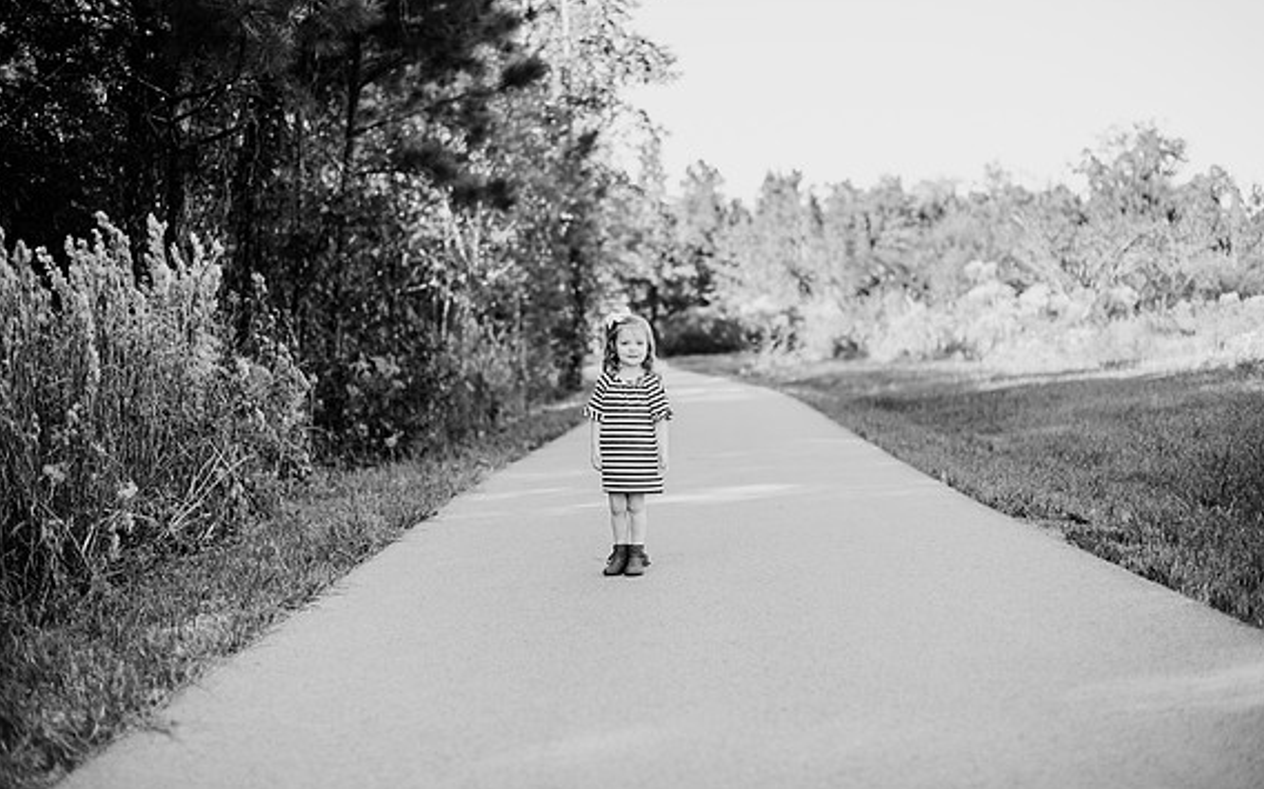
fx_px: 1790
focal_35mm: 52
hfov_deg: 38.9
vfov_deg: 24.8
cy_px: 361
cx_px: 638
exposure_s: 1/1000
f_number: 2
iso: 200
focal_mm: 50
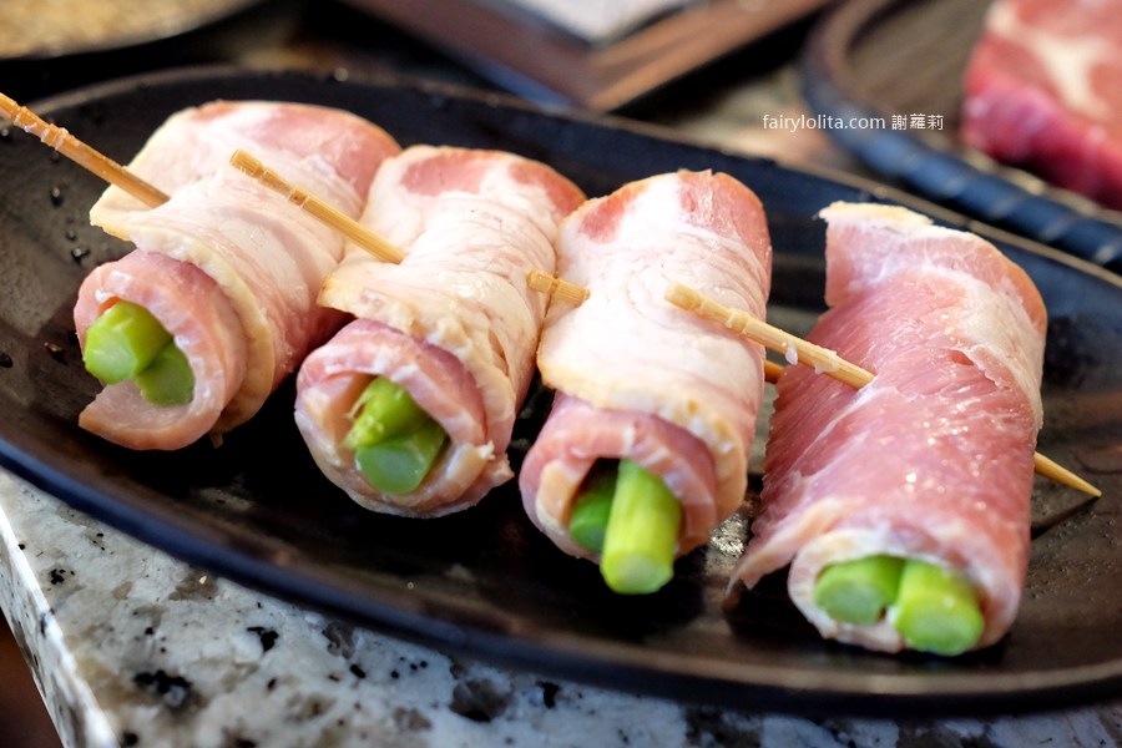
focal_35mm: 35
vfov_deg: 37.9
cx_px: 561
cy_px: 374
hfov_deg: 54.4
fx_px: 1091
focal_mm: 23
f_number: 2.8
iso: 2000
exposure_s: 1/80
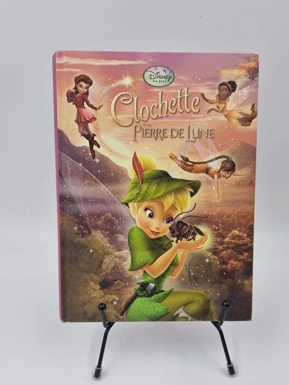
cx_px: 161
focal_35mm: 27
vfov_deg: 65.1
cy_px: 216
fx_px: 301
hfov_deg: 51.2
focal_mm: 6.7
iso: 50
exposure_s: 1/120
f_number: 1.8
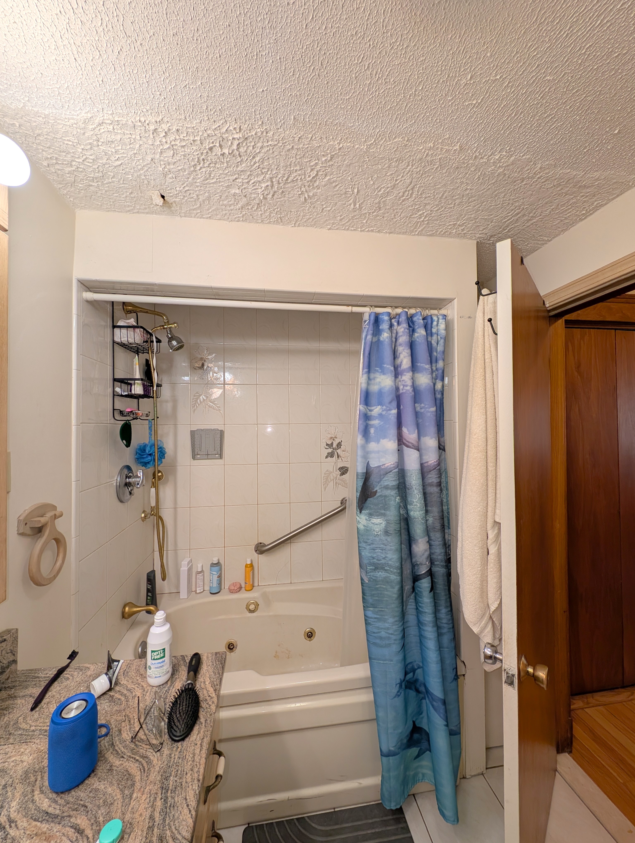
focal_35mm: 12
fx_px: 293
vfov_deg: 110.5
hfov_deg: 94.6
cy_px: 422
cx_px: 318
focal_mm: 2.23
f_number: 1.95
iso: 72
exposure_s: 1/60
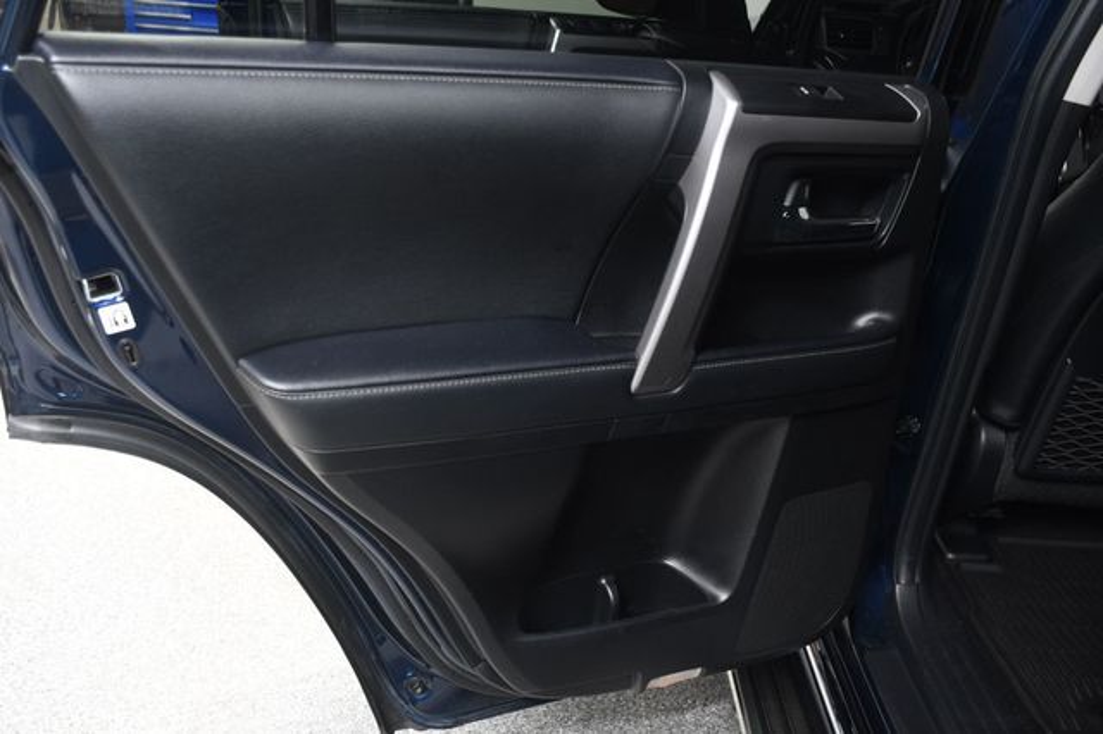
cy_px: 367
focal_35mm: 30
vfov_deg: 43.6
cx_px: 552
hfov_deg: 62.0
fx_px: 919
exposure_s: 1/160
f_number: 4.5
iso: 100
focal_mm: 20
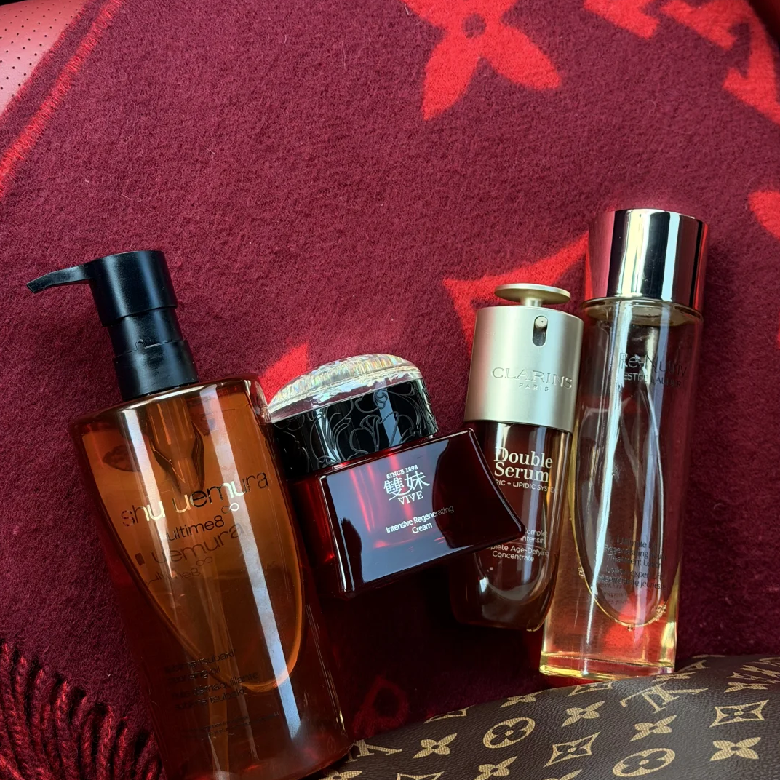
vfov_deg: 30.0
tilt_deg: -60.8
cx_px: 391
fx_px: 1453
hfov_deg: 30.0
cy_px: 445
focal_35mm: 57
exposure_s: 1/60
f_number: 1.78
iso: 250
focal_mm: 6.76
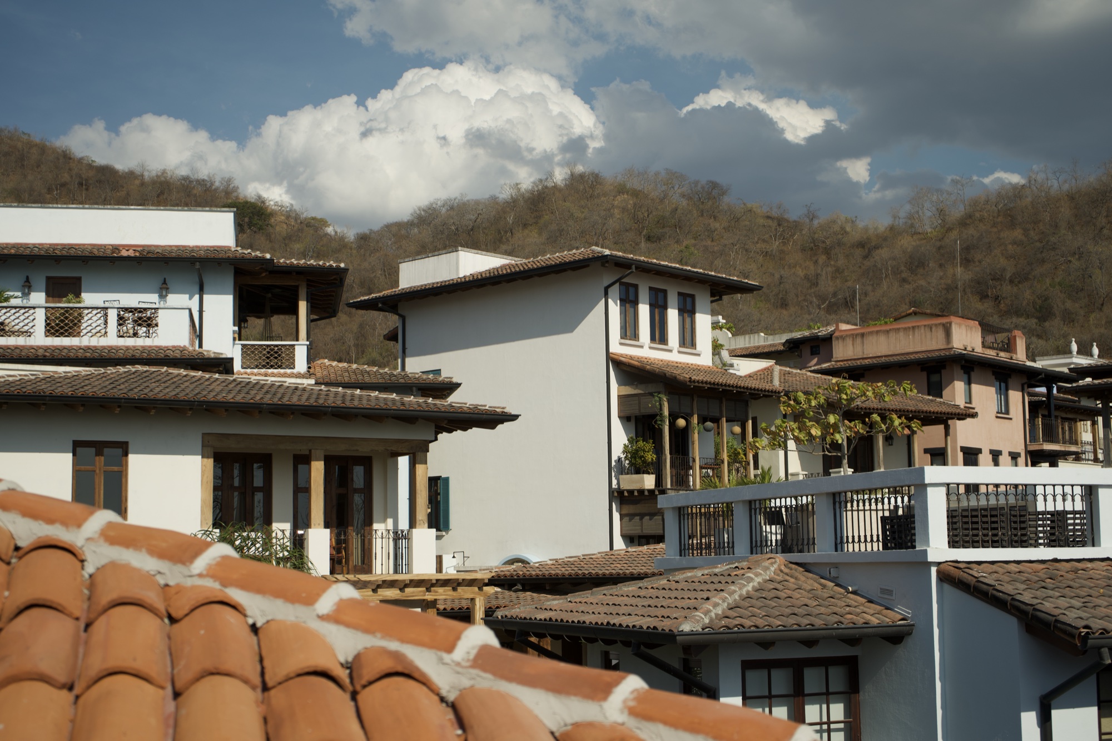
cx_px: 556
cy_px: 370
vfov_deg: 27.0
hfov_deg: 39.6
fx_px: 1544
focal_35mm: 50
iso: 100
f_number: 5.6
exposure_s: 1/200
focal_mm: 50
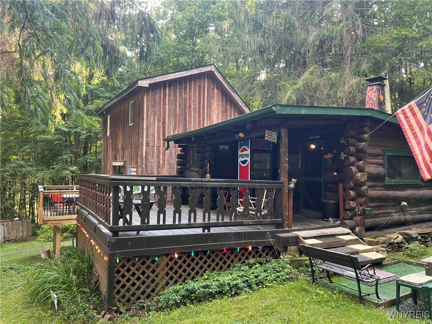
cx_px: 216
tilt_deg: +0.8
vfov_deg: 53.1
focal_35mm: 26
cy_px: 162
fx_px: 324
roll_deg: -1.0
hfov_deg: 67.3
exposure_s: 1/121
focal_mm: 5.7
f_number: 1.5
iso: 64
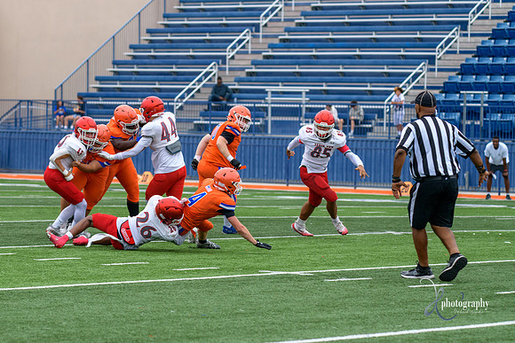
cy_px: 172
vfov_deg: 8.1
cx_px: 153
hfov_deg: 12.2
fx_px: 2414
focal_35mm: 169
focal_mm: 120
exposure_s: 1/800
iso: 400
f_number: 3.5
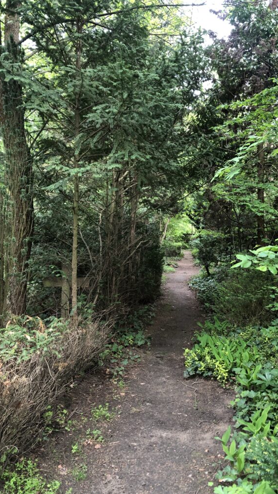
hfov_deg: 37.6
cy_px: 248
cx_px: 168
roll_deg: -0.1
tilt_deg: -1.4
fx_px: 406
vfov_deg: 62.6
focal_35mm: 31
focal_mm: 3.99
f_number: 1.8
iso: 40
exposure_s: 1/30
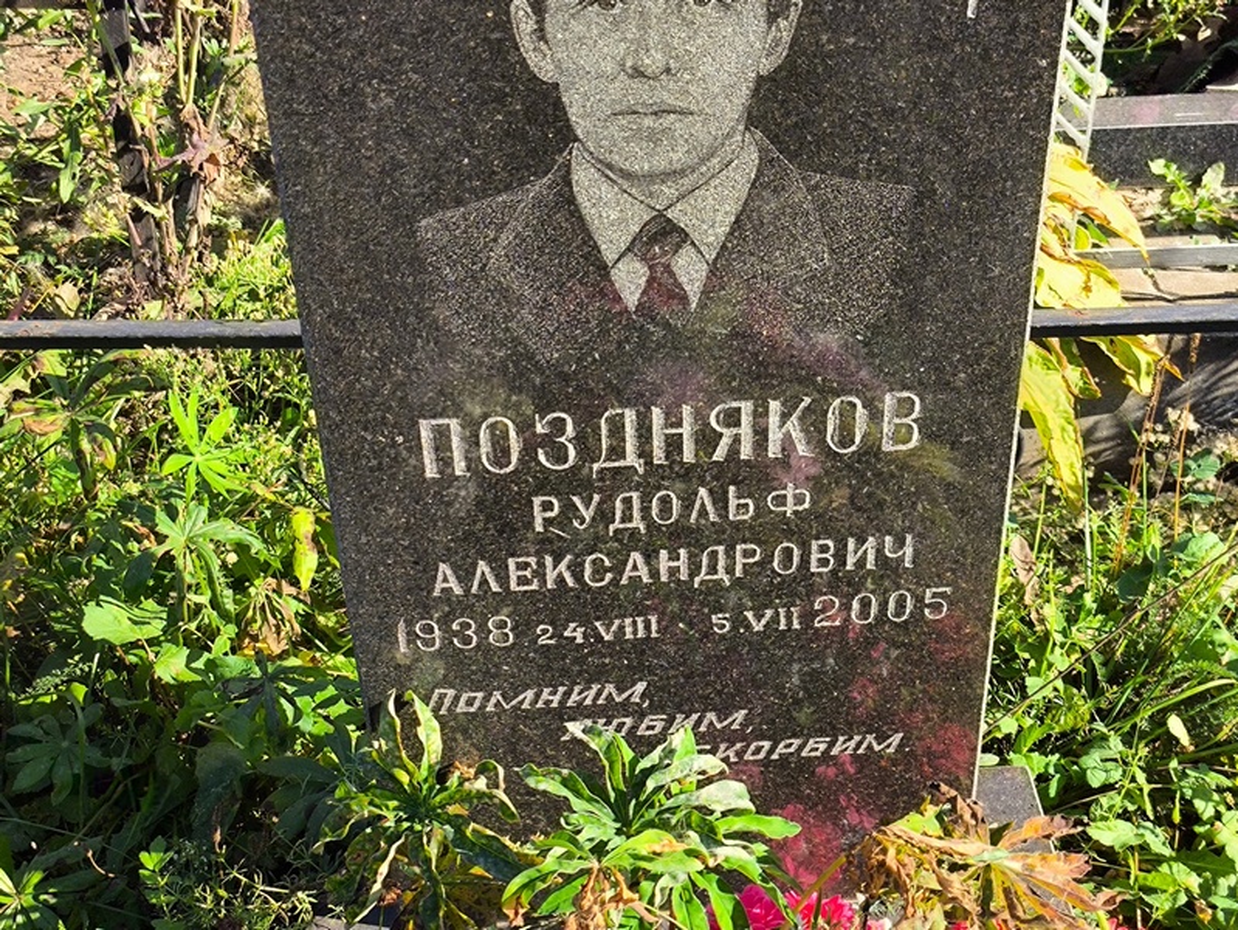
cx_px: 619
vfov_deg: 29.1
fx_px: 1789
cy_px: 465
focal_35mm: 50
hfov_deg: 38.2
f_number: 1.7
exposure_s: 1/499
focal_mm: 4.71
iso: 50
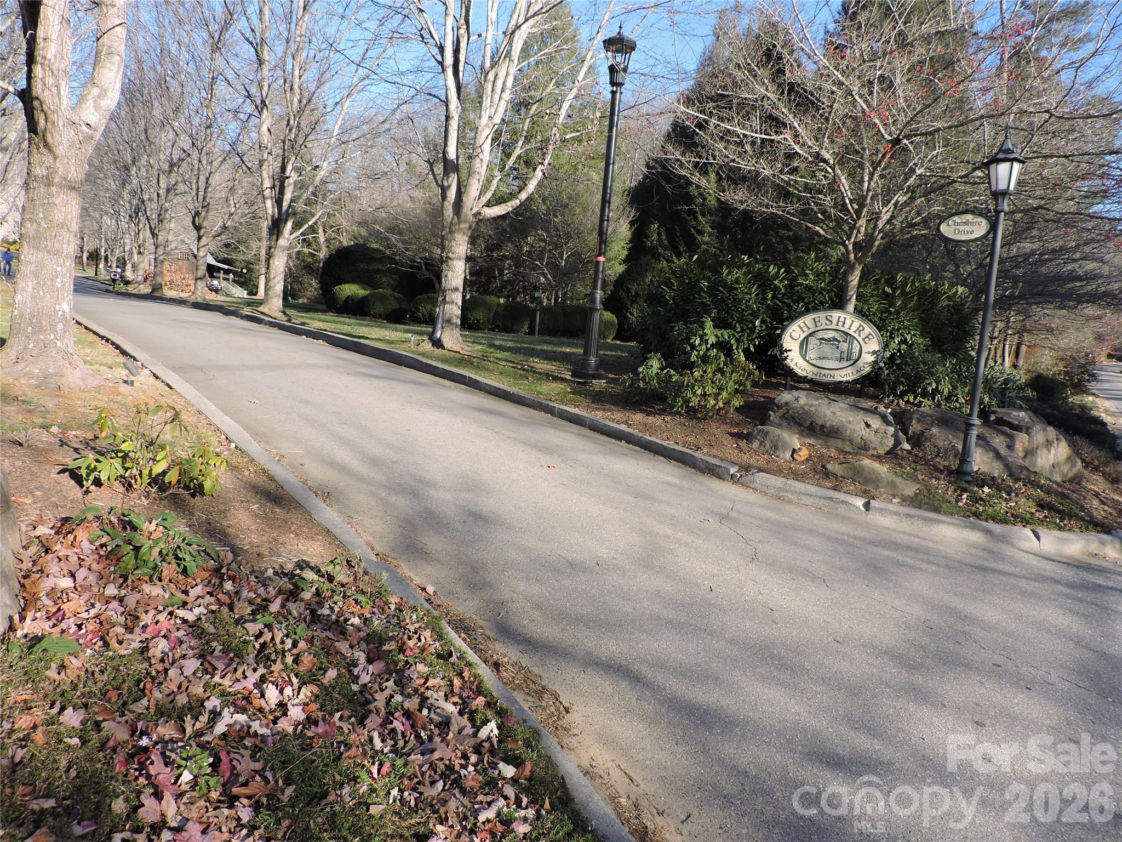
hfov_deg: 71.6
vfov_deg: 56.8
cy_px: 421
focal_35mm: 24
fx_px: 778
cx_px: 561
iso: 100
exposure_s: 1/400
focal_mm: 4.3
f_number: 3
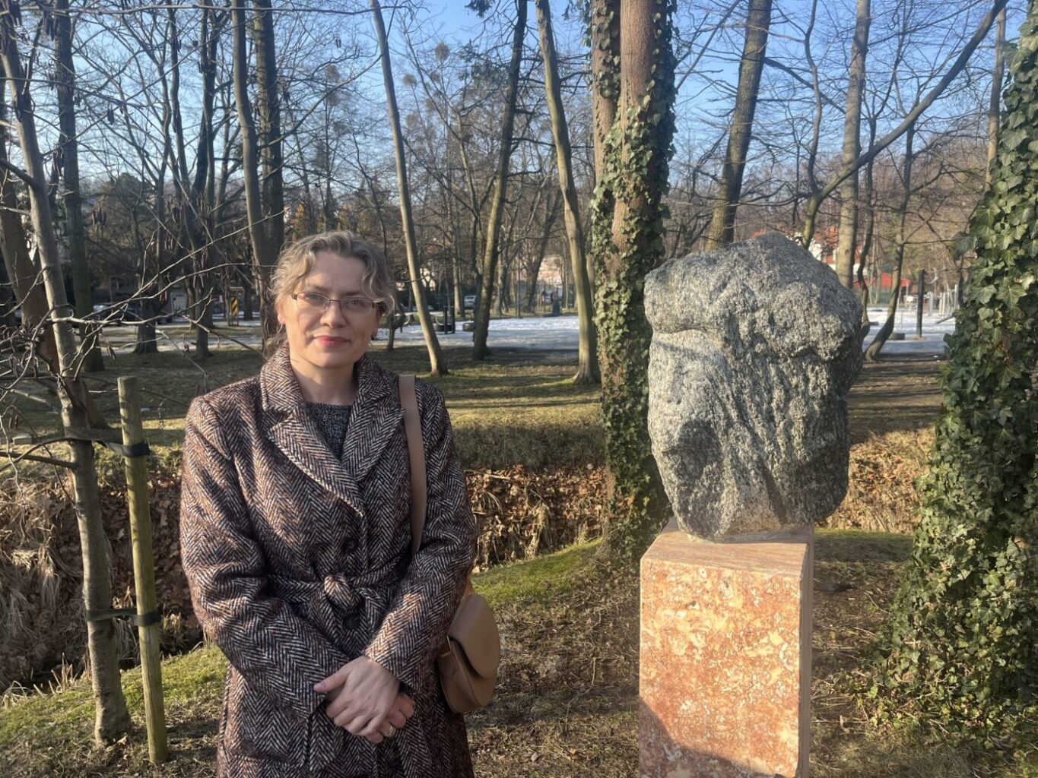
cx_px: 519
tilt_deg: -6.9
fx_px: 780
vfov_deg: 53.1
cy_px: 389
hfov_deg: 67.3
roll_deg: +0.8
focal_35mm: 26
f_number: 1.6
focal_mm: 5.1
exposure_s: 1/878
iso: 50
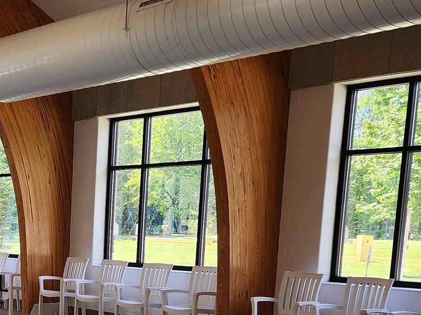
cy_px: 361
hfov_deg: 26.5
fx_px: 839
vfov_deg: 20.2
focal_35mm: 69
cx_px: -12
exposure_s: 1/120
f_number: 1.8
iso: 32
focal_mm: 6.4
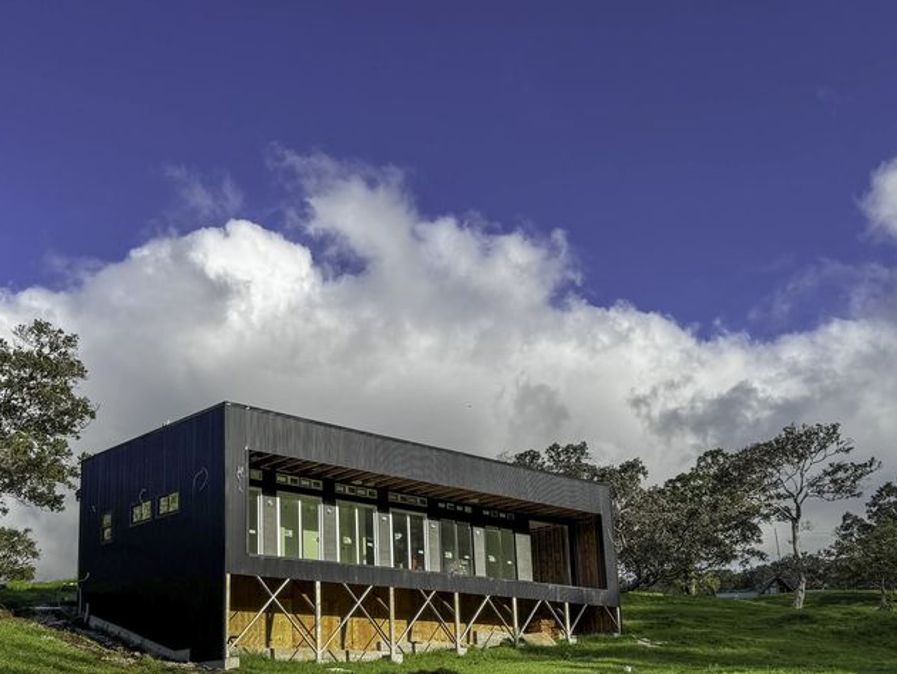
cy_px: 503
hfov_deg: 47.6
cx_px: 369
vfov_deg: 36.0
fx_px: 1011
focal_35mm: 39
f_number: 1.8
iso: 80
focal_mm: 6.76
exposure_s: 1/5000
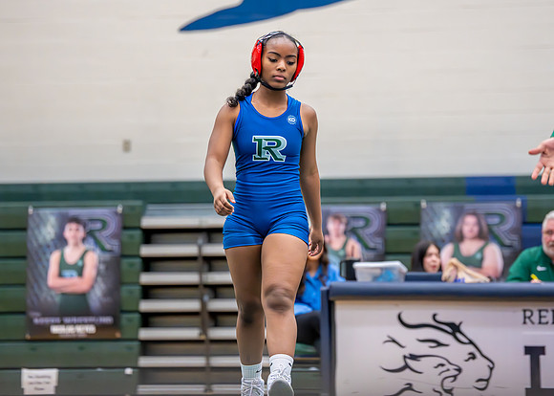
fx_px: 2248
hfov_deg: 14.1
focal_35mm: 143
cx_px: 285
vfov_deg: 10.1
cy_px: 169
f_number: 2.8
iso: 5000
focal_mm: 118
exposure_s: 1/1000
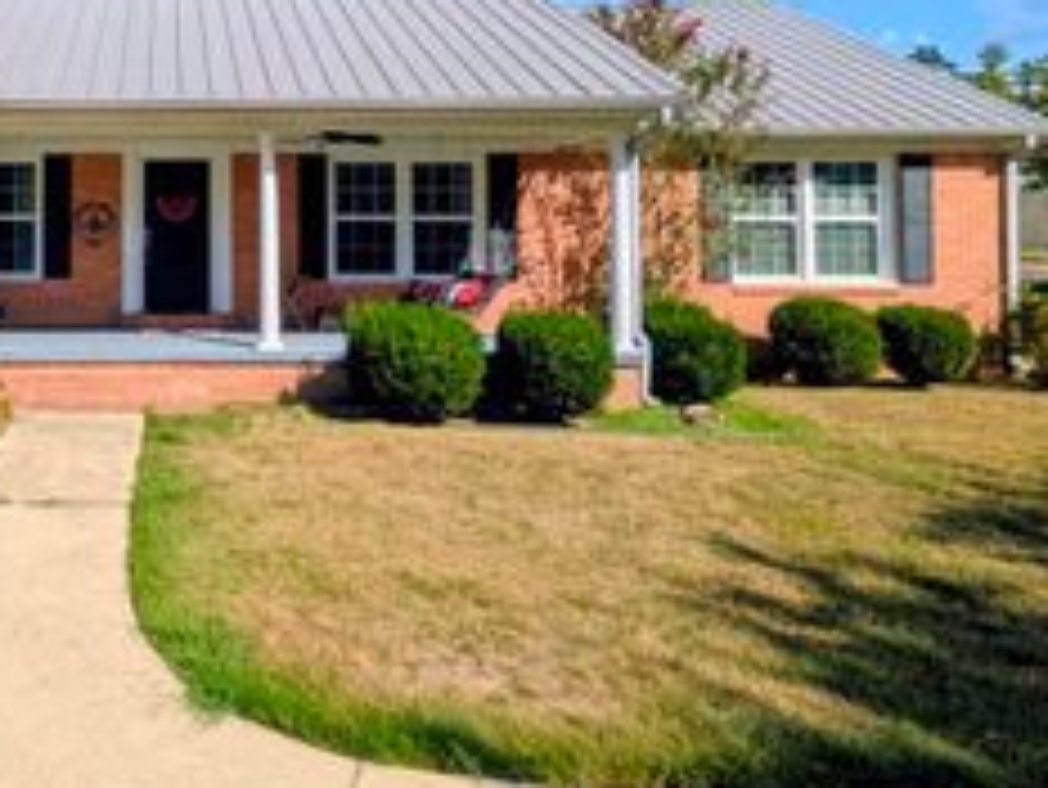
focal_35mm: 30
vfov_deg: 45.5
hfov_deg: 53.4
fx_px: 909
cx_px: 130
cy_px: 214
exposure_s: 1/2049
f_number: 2.2
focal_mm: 1.85
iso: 55
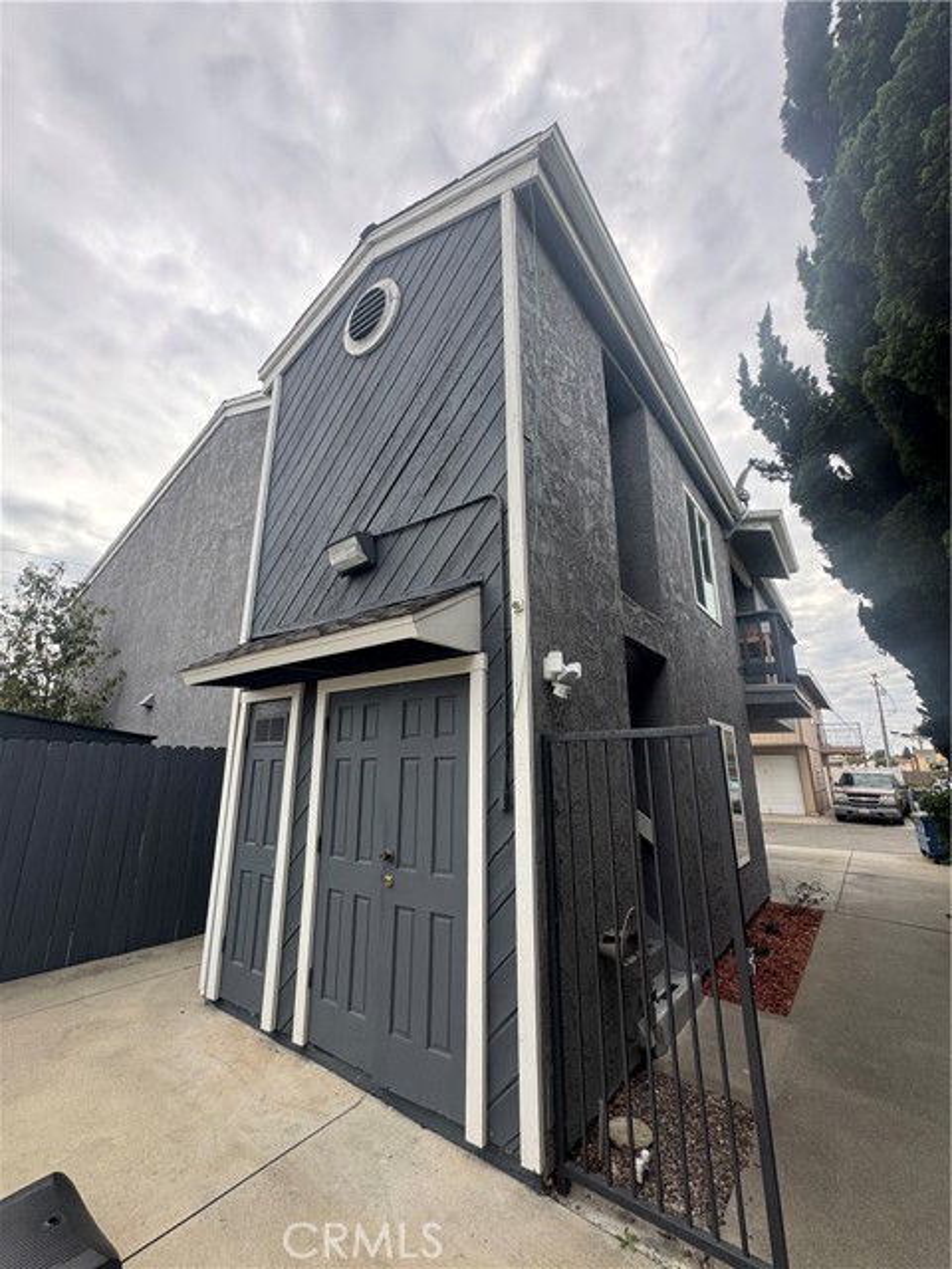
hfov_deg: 85.7
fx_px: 513
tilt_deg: +14.8
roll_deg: +0.1
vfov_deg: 102.1
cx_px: 476
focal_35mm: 14
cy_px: 634
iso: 40
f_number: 2.2
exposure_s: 1/113
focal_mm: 2.22
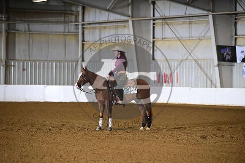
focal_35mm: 200
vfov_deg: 6.9
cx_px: 122
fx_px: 1361
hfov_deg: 10.3
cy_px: 82
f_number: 4
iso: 2500
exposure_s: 1/200
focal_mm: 200
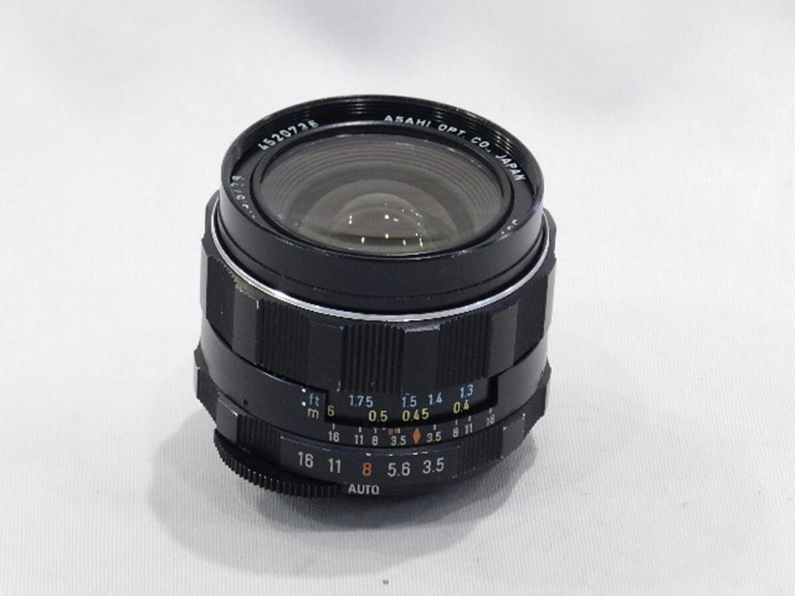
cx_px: 398
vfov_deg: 9.3
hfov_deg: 12.3
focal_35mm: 160
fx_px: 3675
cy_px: 298
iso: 800
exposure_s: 1/40
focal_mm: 28.4
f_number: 5.3
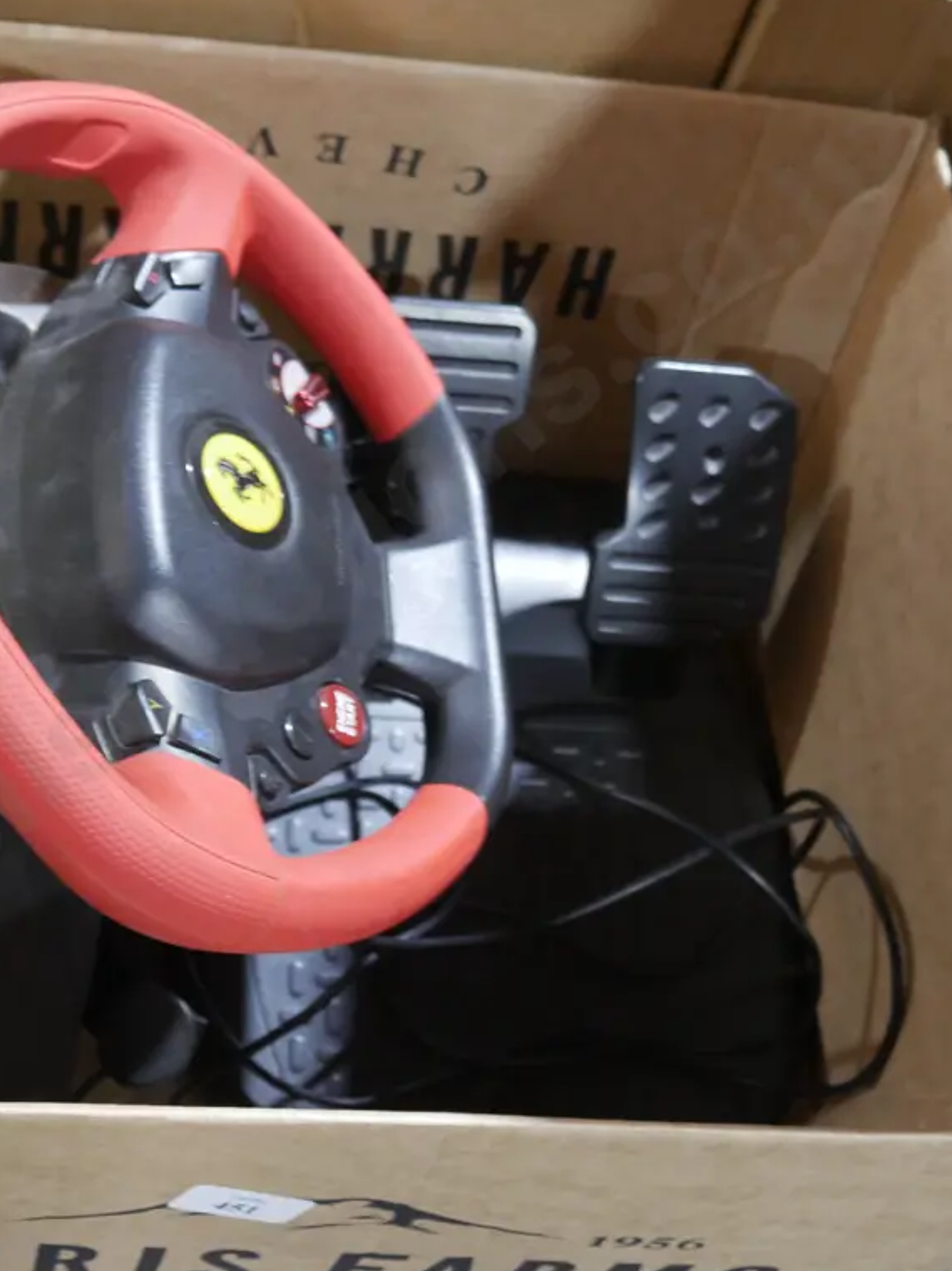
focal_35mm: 54
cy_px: 634
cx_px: 226
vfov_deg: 35.5
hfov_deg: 26.6
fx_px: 1981
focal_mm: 20
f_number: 4.5
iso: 1600
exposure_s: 1/60
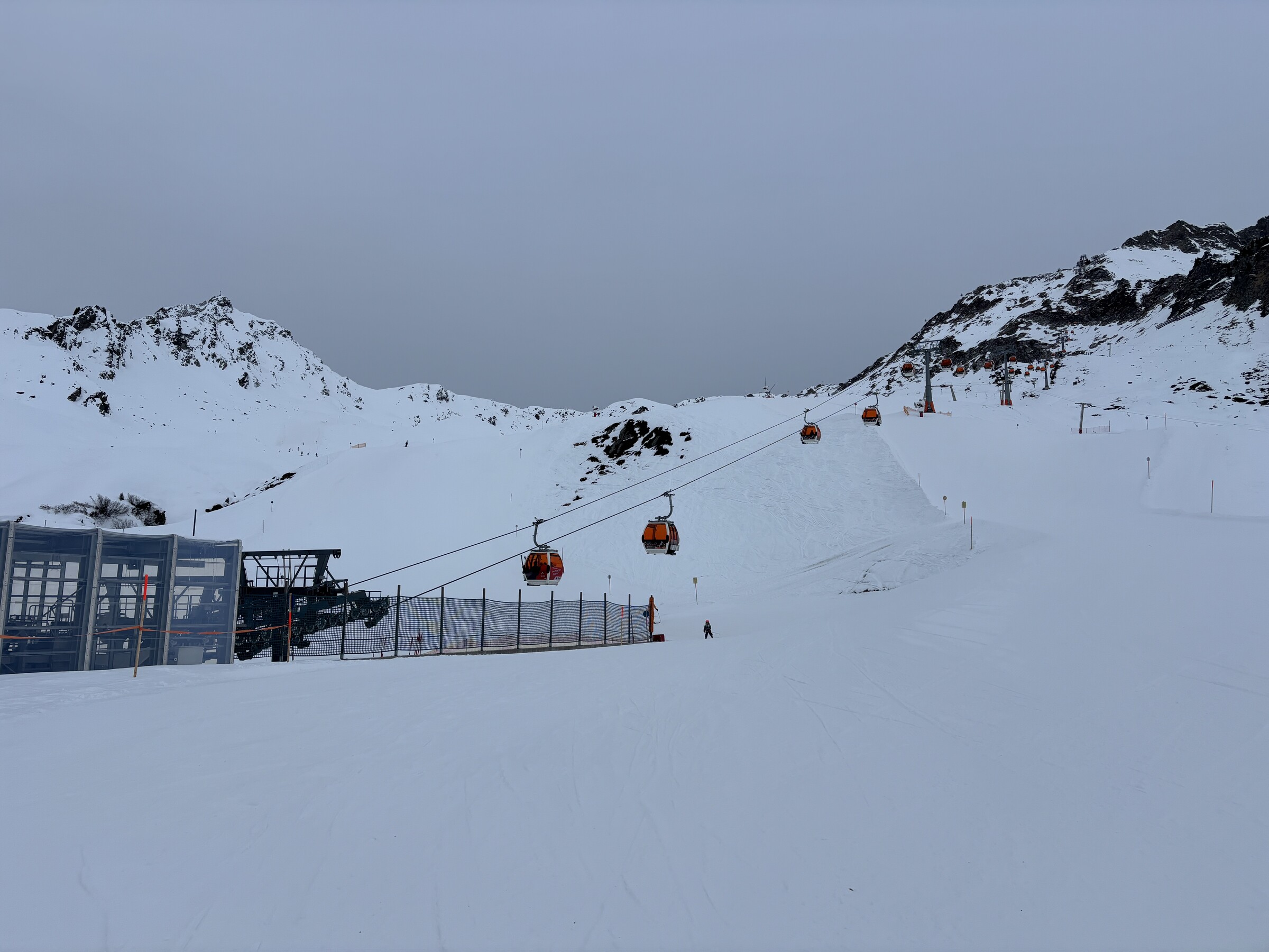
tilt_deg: +8.6
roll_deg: -0.8
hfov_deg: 67.3
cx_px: 634
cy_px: 476
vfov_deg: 53.1
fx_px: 953
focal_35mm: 26
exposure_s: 1/2571
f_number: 1.6
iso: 50
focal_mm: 5.96
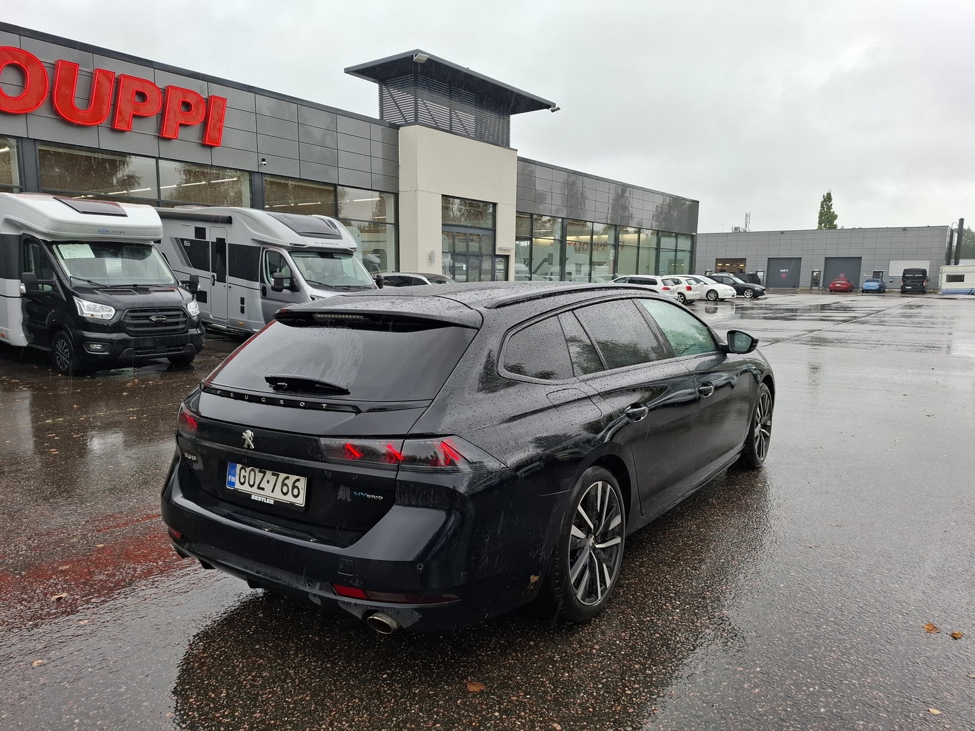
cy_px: 366
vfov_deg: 58.9
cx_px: 488
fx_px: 648
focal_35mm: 23
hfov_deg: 73.9
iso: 50
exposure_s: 1/181
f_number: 1.8
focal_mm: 5.54
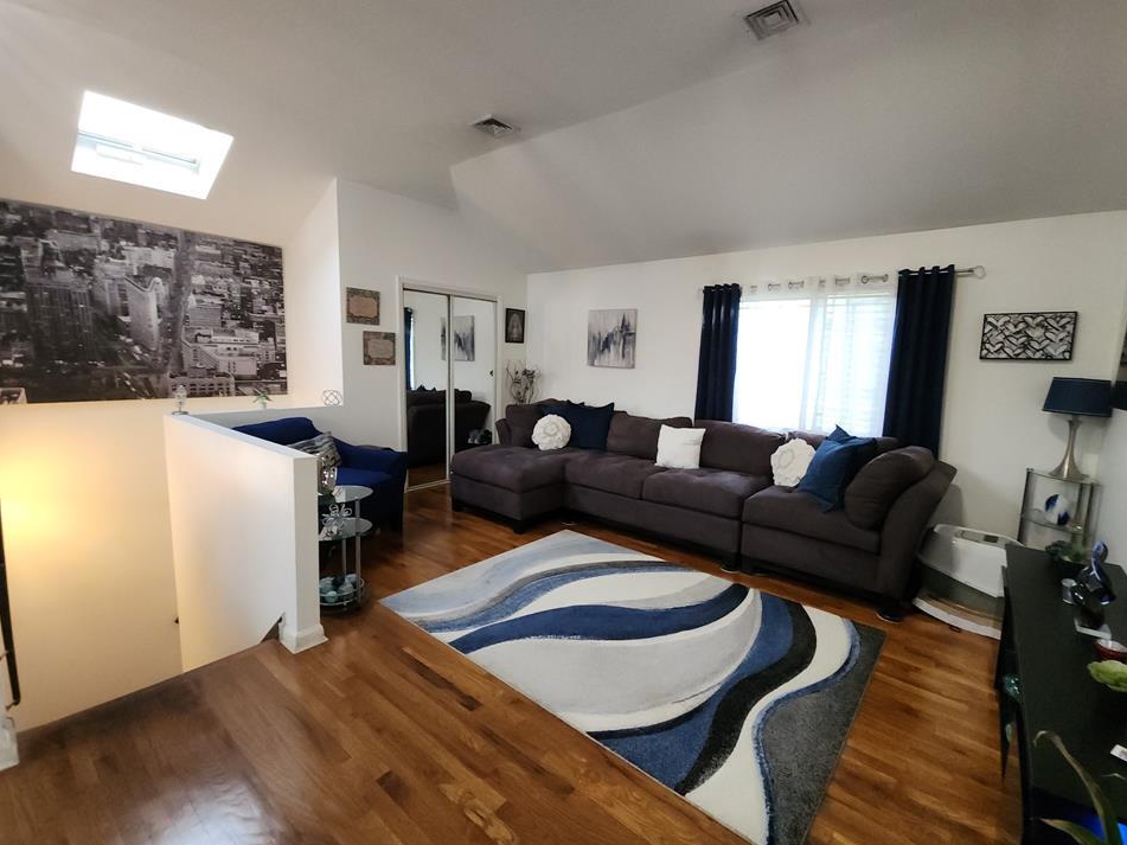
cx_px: 589
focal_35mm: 14
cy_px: 417
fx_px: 456
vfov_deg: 85.7
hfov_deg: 102.0
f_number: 2.2
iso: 320
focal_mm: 2.2
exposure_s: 1/60
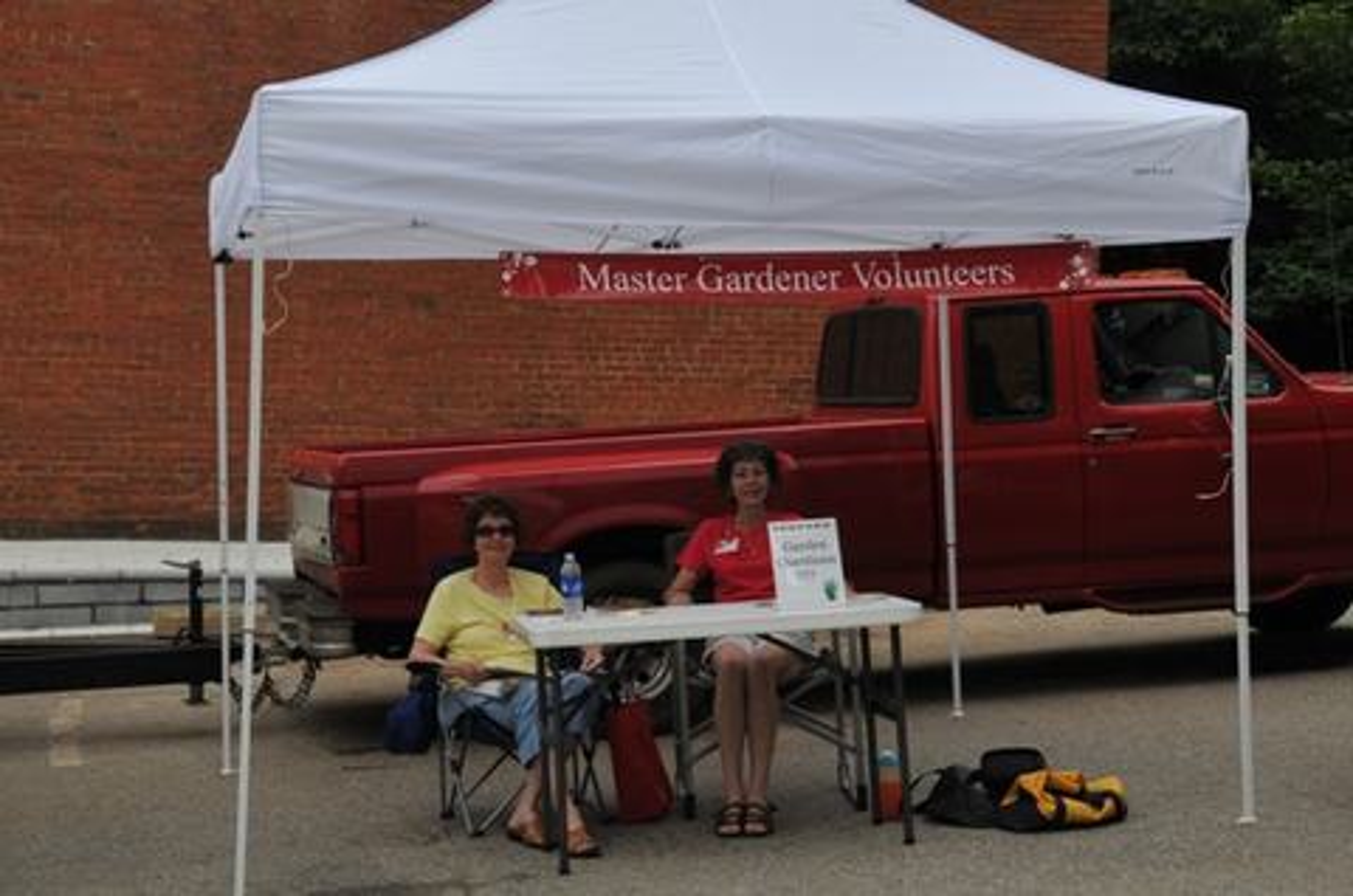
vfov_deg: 18.8
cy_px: 448
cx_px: 676
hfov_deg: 28.1
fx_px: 2701
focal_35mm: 72
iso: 400
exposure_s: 1/400
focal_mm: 48
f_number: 10
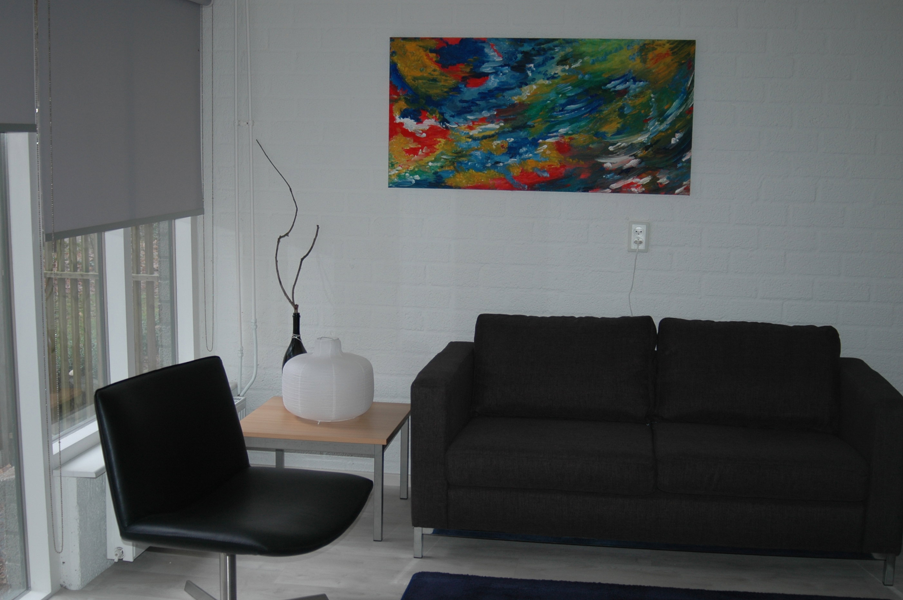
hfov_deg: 43.6
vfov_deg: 29.8
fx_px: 1128
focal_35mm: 45
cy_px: 314
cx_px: 438
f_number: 3.3
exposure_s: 1/60
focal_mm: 28
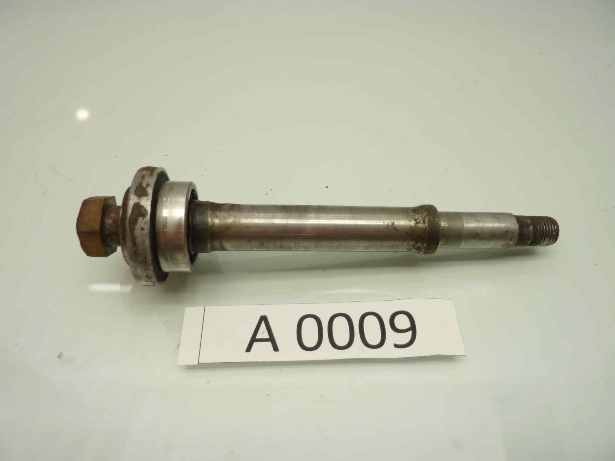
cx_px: 308
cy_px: 230
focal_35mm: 25
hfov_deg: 69.4
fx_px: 444
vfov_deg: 54.9
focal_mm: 4.1
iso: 80
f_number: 3.3
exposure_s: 1/25
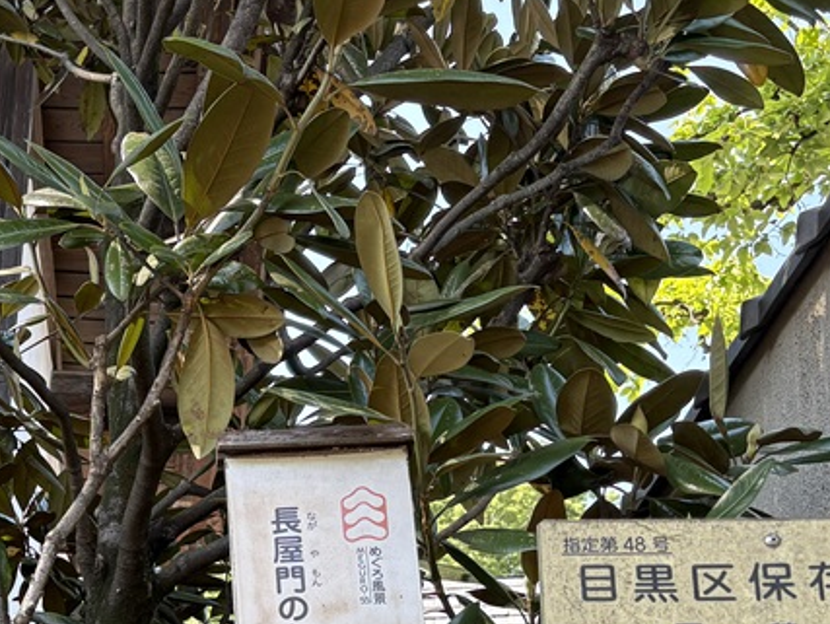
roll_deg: -2.7
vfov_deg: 19.7
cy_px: 603
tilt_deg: +20.5
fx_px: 1752
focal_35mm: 73
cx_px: -87
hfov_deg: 24.8
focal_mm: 5.96
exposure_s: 1/197
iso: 40
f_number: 1.6
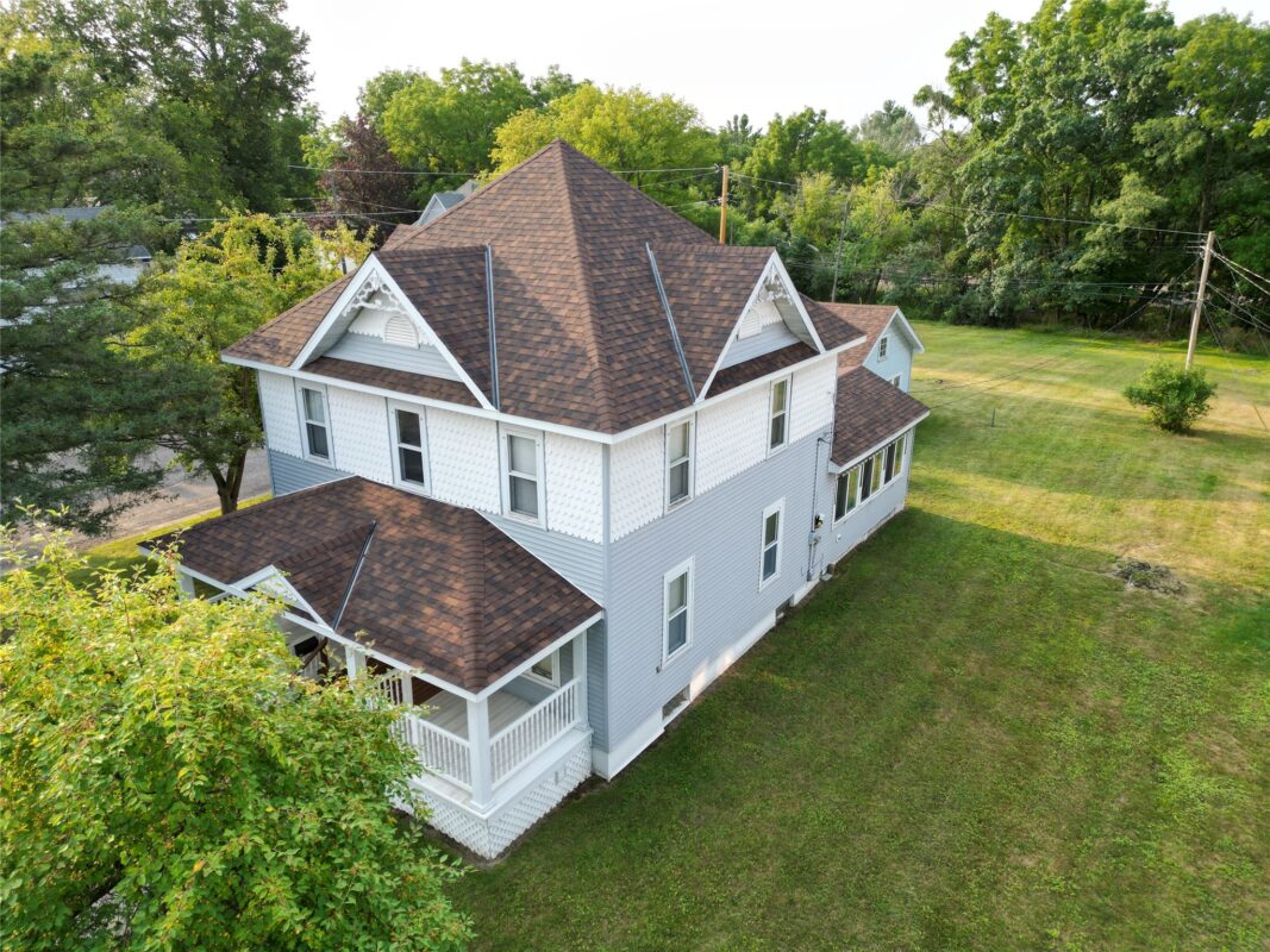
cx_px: 635
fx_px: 880
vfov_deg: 56.8
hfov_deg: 71.6
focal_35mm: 24
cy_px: 476
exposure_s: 1/800
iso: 120
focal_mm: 6.72
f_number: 1.7
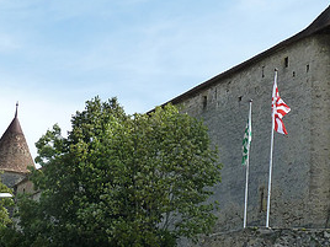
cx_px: 165
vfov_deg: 14.2
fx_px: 991
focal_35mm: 104
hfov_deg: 18.9
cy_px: 142
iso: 125
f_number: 4.5
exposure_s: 1/400
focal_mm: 7.9
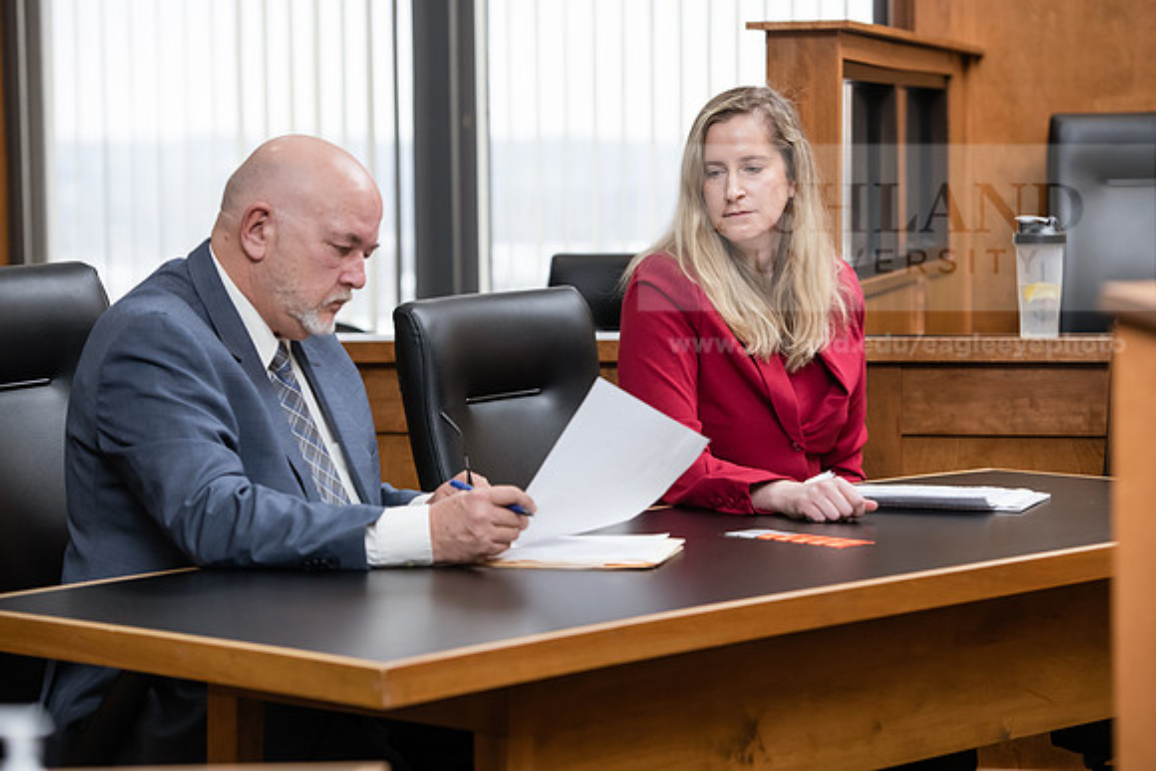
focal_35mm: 110
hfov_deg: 18.6
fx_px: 3533
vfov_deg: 12.5
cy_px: 386
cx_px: 578
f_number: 4
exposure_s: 1/200
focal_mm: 110
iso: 1000
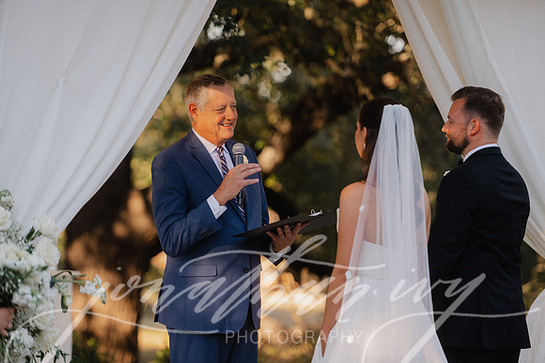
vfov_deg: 8.1
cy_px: 182
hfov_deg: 12.1
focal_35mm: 170
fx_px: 2574
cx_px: 272
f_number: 2.8
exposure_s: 1/640
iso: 200
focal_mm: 170
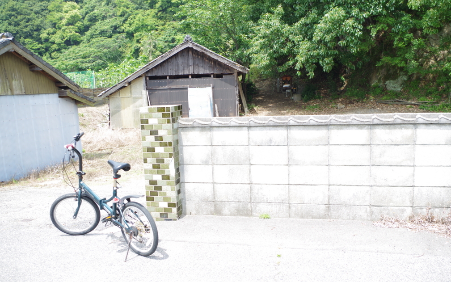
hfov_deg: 59.6
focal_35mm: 32
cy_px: 150
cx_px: 227
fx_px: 393
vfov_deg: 39.4
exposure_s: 1/125
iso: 100
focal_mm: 21.25
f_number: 5
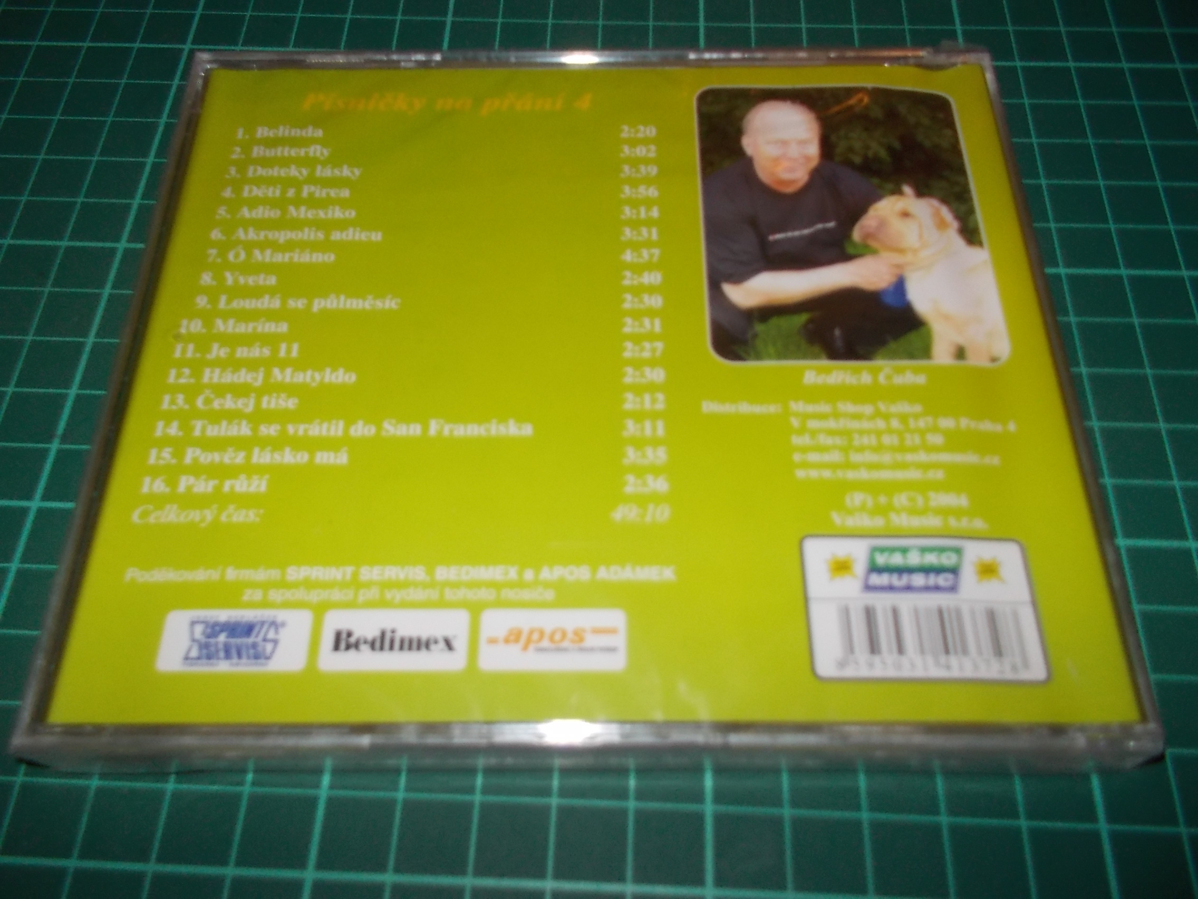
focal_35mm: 29
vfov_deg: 48.2
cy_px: 450
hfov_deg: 61.7
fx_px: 1004
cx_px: 599
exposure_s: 1/30
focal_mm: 4.1
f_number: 3.3
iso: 200
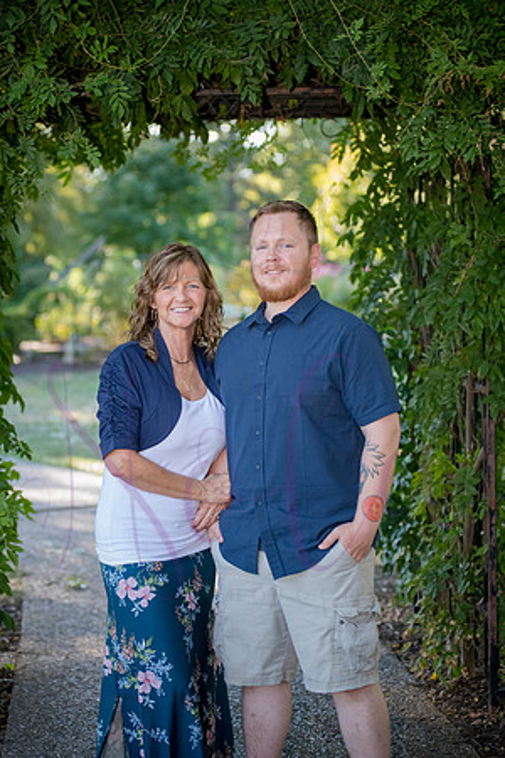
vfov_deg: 25.4
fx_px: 1683
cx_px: 252
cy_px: 379
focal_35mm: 80
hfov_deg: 17.1
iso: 800
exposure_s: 1/320
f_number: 3.5
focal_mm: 80
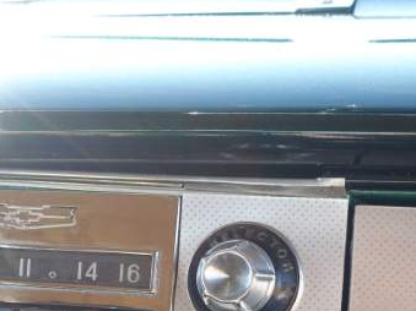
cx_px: 80
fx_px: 1177
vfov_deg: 14.8
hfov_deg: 19.8
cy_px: 307
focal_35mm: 98
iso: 125
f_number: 4
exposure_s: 1/80
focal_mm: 10.89
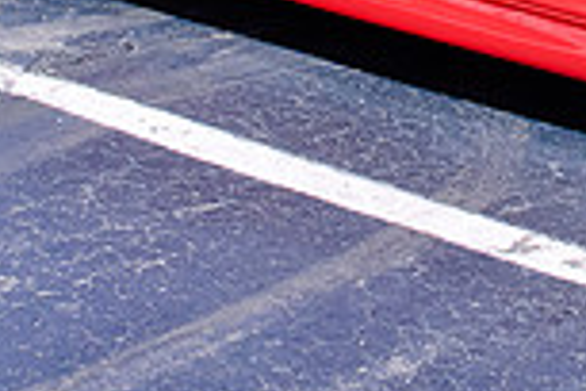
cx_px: 670
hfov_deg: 11.5
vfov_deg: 7.6
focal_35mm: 176
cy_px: -226
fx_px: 2863
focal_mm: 31
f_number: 7.1
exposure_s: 1/200
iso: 200
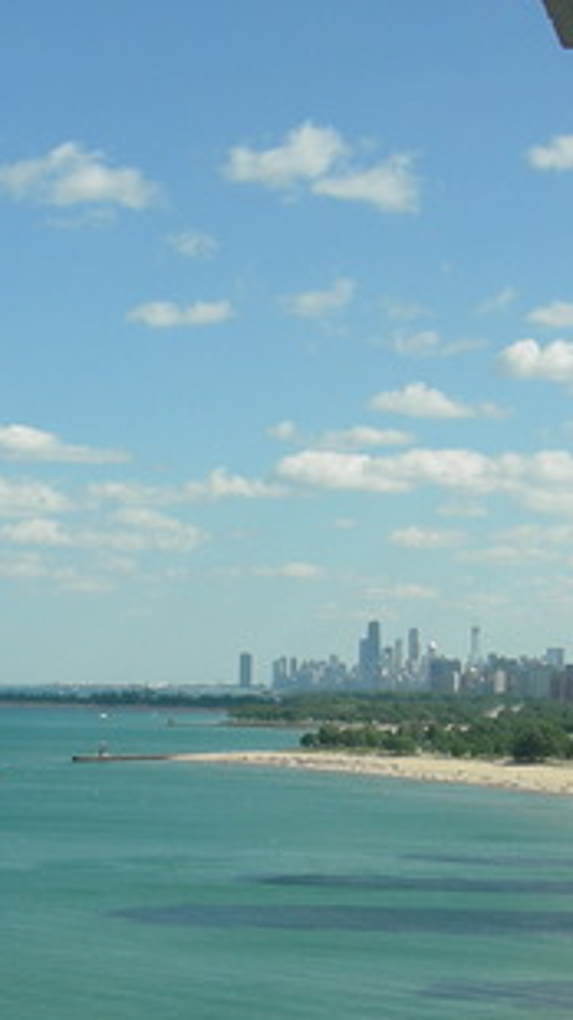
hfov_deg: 14.8
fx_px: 2191
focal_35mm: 81
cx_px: 72
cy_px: 707
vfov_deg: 26.0
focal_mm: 7.5
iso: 64
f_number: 3.4
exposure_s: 1/984
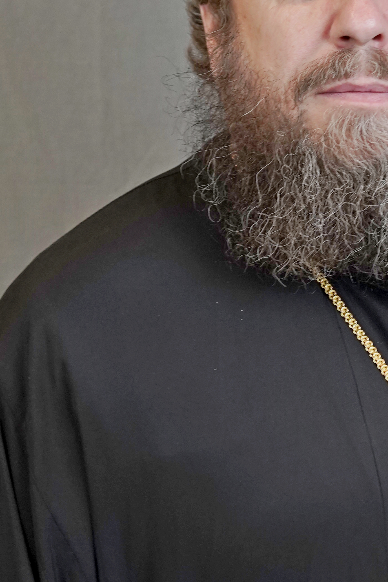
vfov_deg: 8.3
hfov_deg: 5.6
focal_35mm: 247
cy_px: 491
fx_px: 3992
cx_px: 326
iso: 1250
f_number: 3.5
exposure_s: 1/100
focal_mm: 85
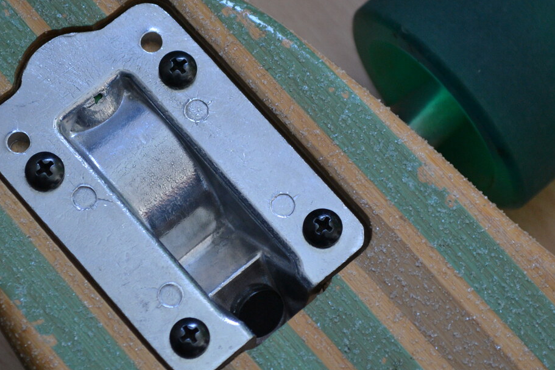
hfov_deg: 16.2
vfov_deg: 10.8
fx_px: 1954
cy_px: 173
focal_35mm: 127
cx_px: 285
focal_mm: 55
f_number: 5.6
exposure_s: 1/15
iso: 720
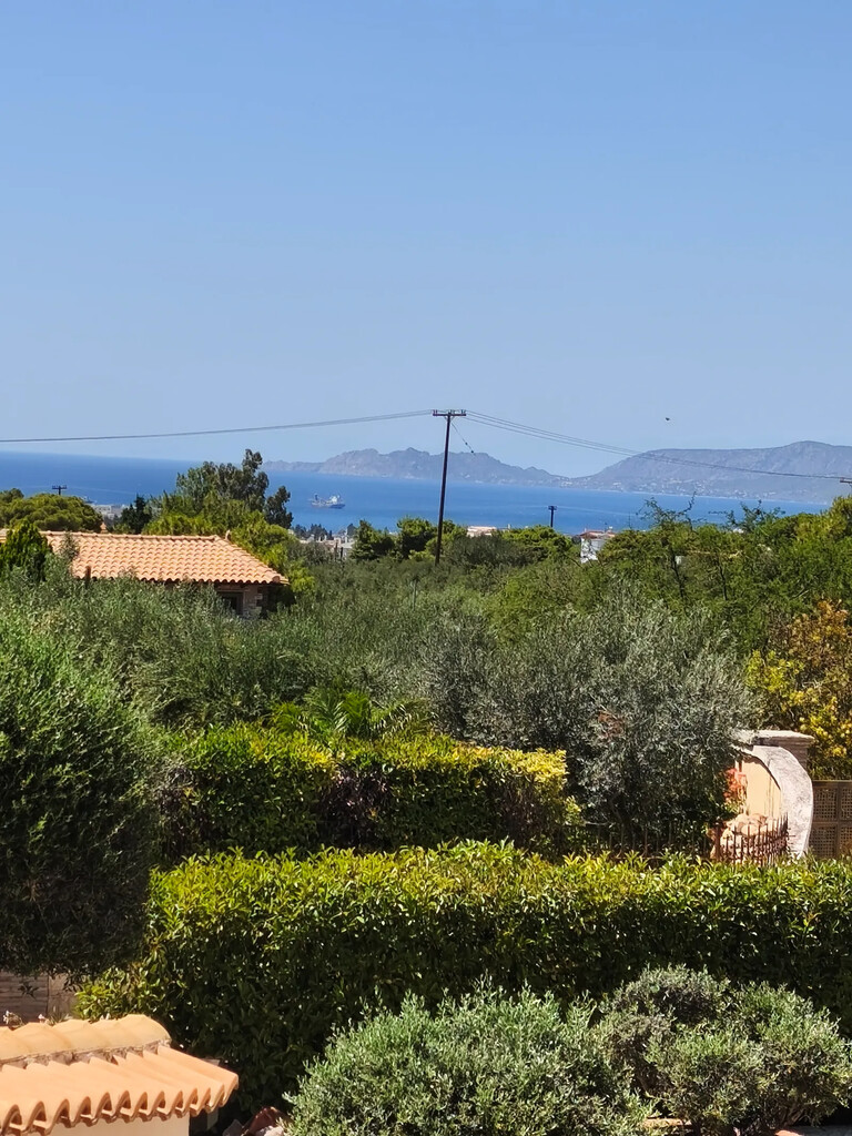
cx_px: 426
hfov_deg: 17.4
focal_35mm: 85
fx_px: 2789
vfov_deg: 23.0
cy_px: 568
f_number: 1.65
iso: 50
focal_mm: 6.18
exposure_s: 1/1024
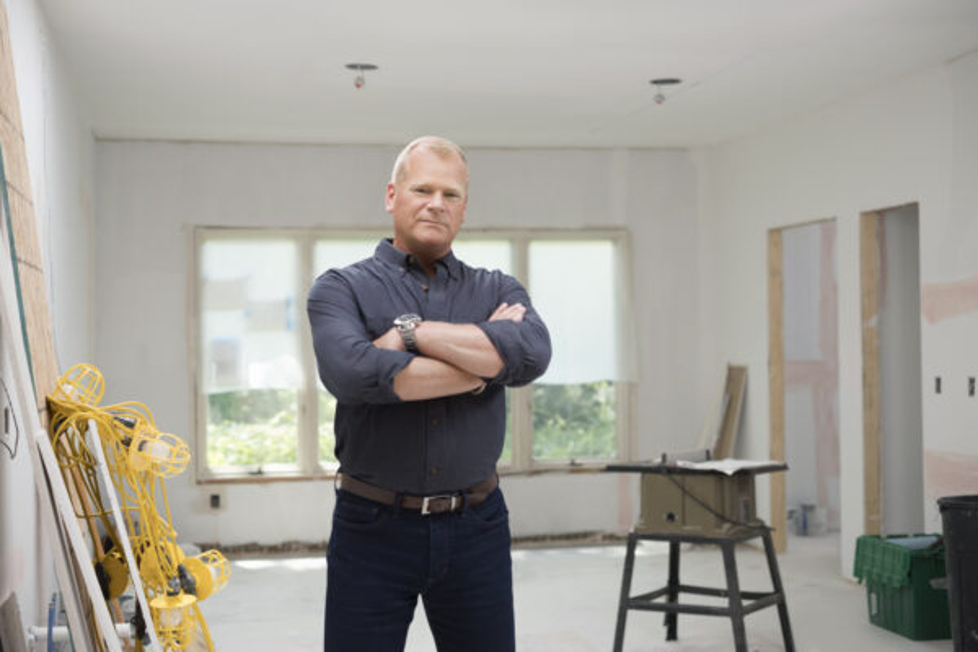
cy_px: 326
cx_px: 489
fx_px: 1440
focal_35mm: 53
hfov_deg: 37.5
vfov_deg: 25.5
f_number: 2
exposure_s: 1/320
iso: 200
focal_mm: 35
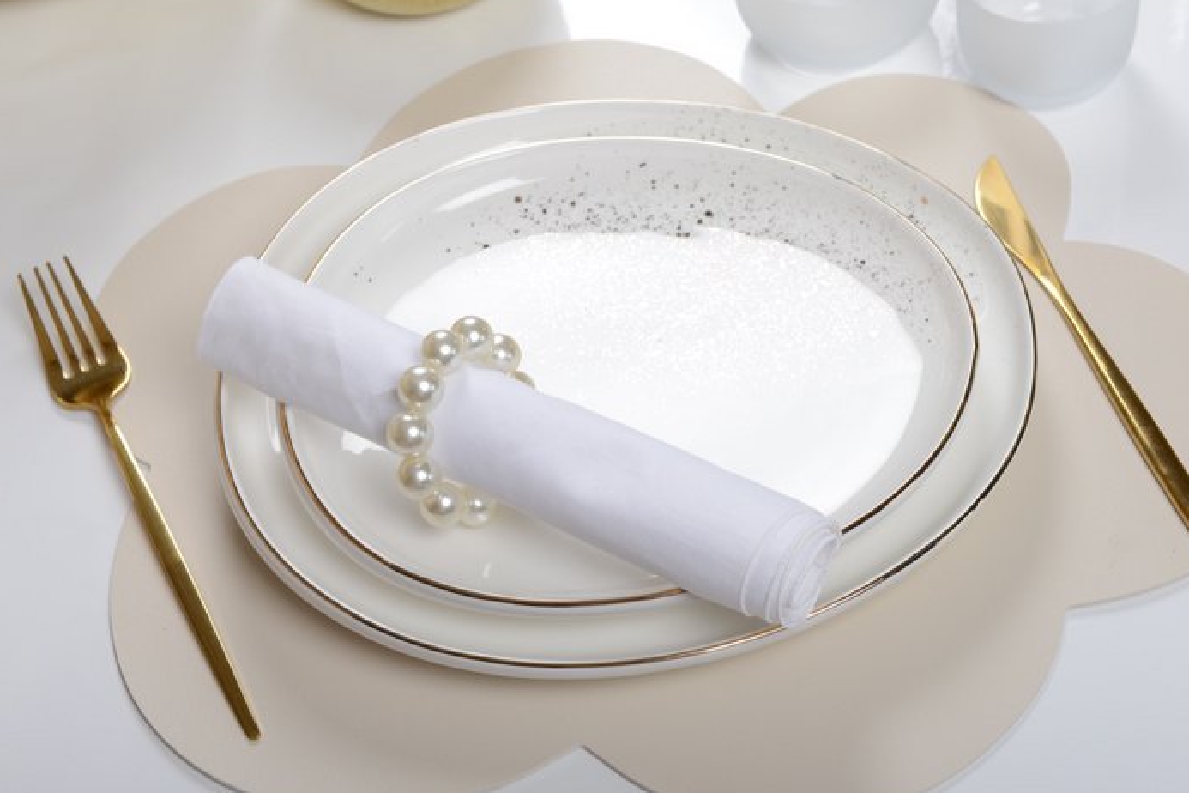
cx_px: 681
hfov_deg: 30.0
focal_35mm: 67
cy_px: 415
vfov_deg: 20.3
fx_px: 2213
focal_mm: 58
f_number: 9
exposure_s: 1/200
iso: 200
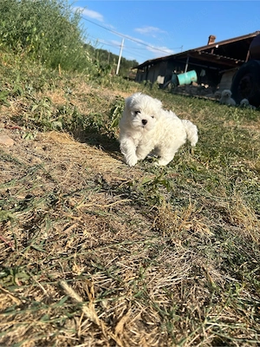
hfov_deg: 53.1
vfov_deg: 67.3
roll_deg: -7.5
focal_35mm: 26
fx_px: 260
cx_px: 130
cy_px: 174
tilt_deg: -21.1
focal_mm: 5.7
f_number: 1.5
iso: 50
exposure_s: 1/3571
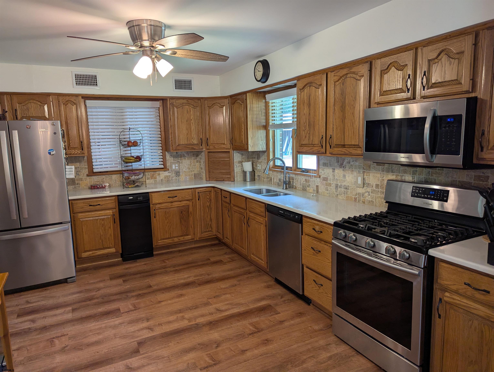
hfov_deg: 71.5
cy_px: 186
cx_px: 247
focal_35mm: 24
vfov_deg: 56.9
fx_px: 343
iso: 115
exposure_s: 1/60
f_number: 1.85
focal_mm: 6.81
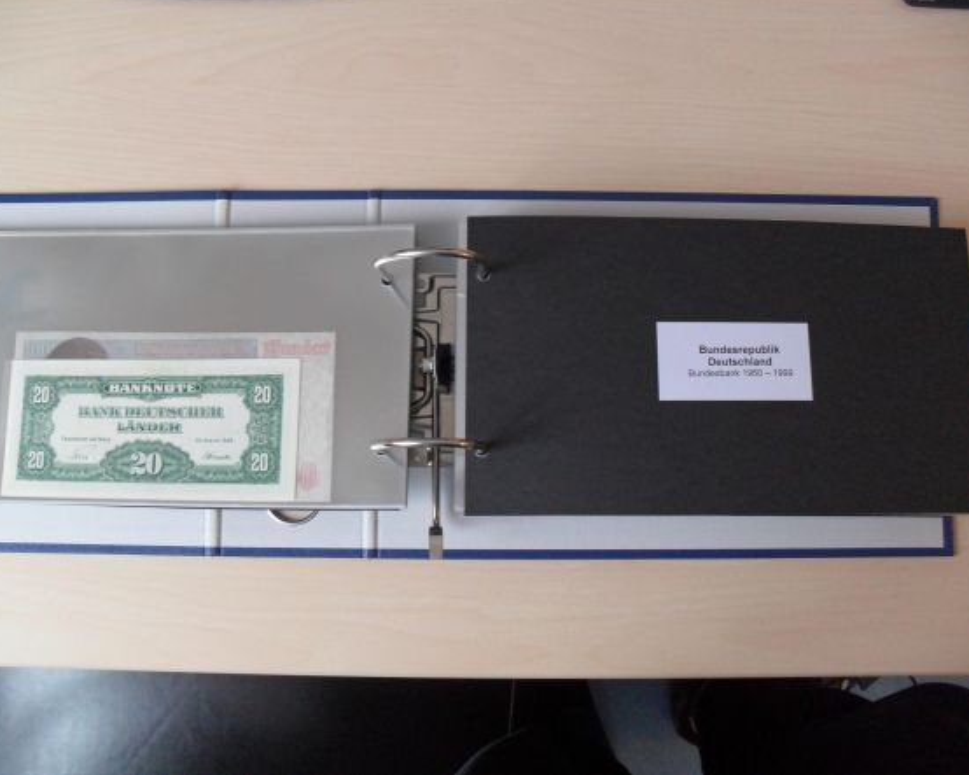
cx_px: 457
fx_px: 1061
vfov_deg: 40.1
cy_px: 383
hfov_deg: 49.1
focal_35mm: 37
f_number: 3
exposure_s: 1/45
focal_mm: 6.3
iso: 200
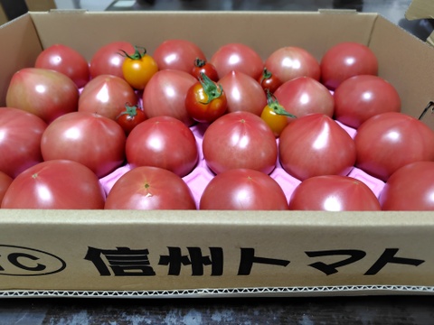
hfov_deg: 73.9
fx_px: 288
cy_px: 162
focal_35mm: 23
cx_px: 217
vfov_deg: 58.9
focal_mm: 5.6
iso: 653
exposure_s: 1/60
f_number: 1.9
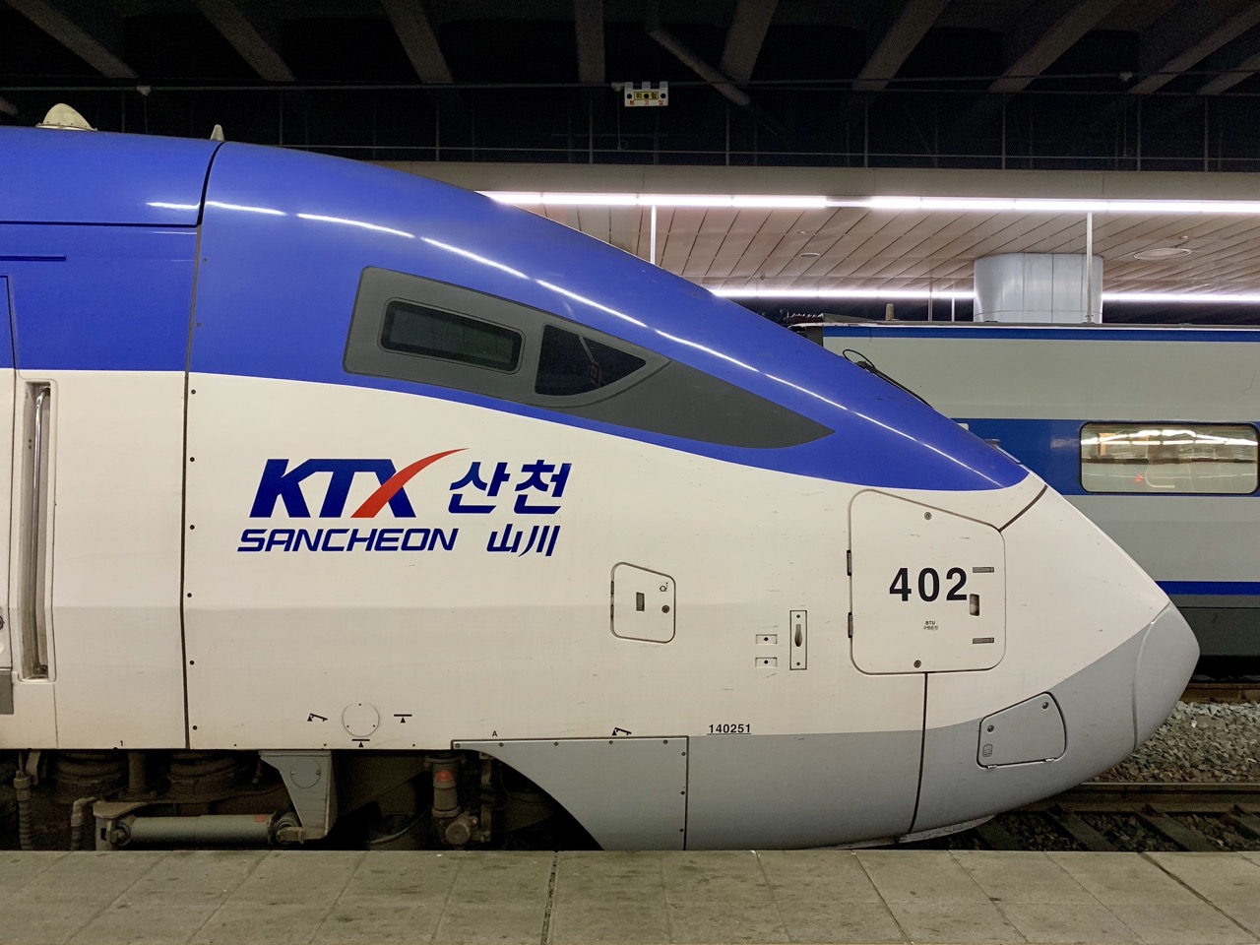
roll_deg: -0.7
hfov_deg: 67.3
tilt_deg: -1.1
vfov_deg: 53.1
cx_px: 630
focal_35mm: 26
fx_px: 946
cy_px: 472
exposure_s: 1/60
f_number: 1.8
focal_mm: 4.25
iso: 200
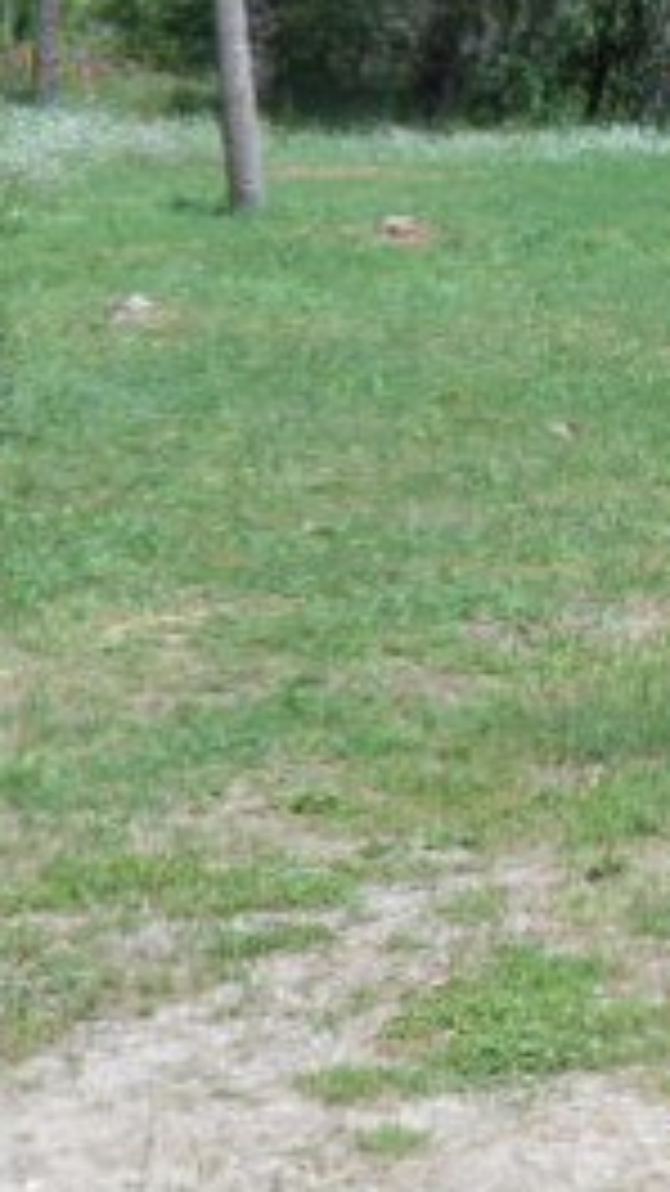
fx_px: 3728
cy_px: 353
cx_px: 956
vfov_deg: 18.1
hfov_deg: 10.0
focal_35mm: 118
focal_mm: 10
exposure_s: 1/250
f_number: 5.2
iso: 80
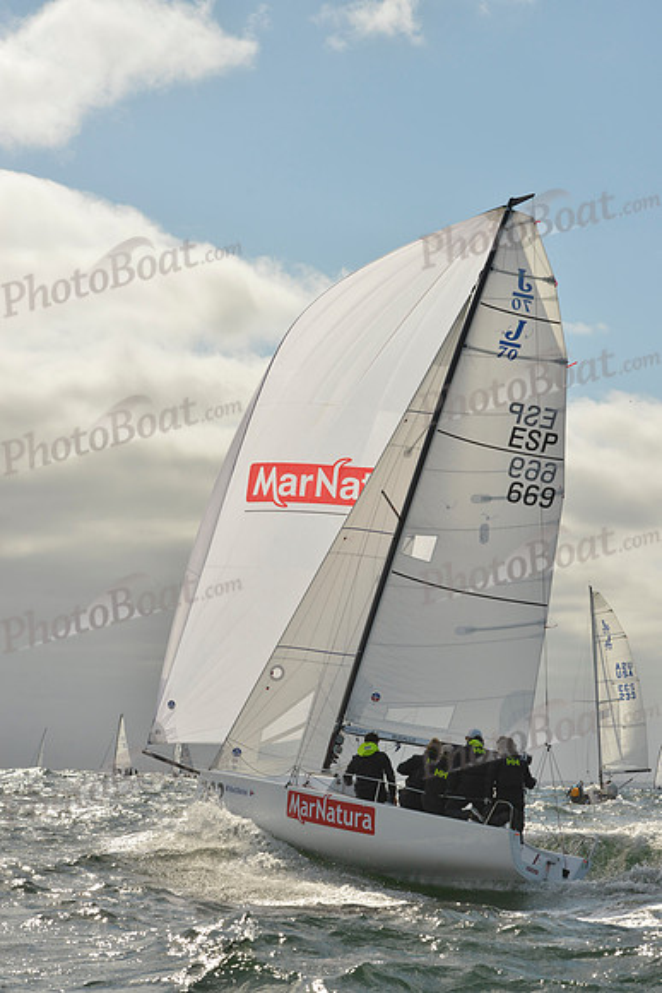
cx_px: 331
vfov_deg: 25.4
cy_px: 496
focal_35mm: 80
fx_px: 2205
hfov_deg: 17.1
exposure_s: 1/1600
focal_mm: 80
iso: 400
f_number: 11
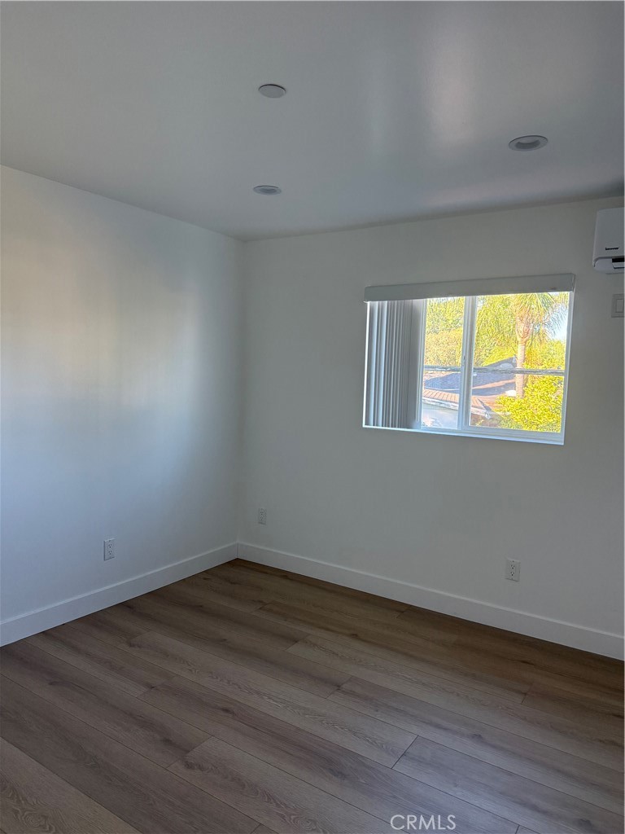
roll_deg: -2.9
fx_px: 578
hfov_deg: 56.8
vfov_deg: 71.6
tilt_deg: -2.7
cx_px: 312
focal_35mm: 24
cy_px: 417
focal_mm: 6.76
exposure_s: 1/86
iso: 200
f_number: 1.78
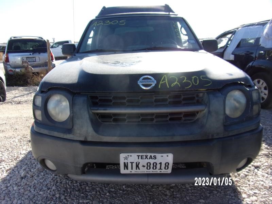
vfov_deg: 56.8
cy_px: 102
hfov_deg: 71.6
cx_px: 136
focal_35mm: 24
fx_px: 189
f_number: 3.3
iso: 80
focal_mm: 4.3
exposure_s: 1/500
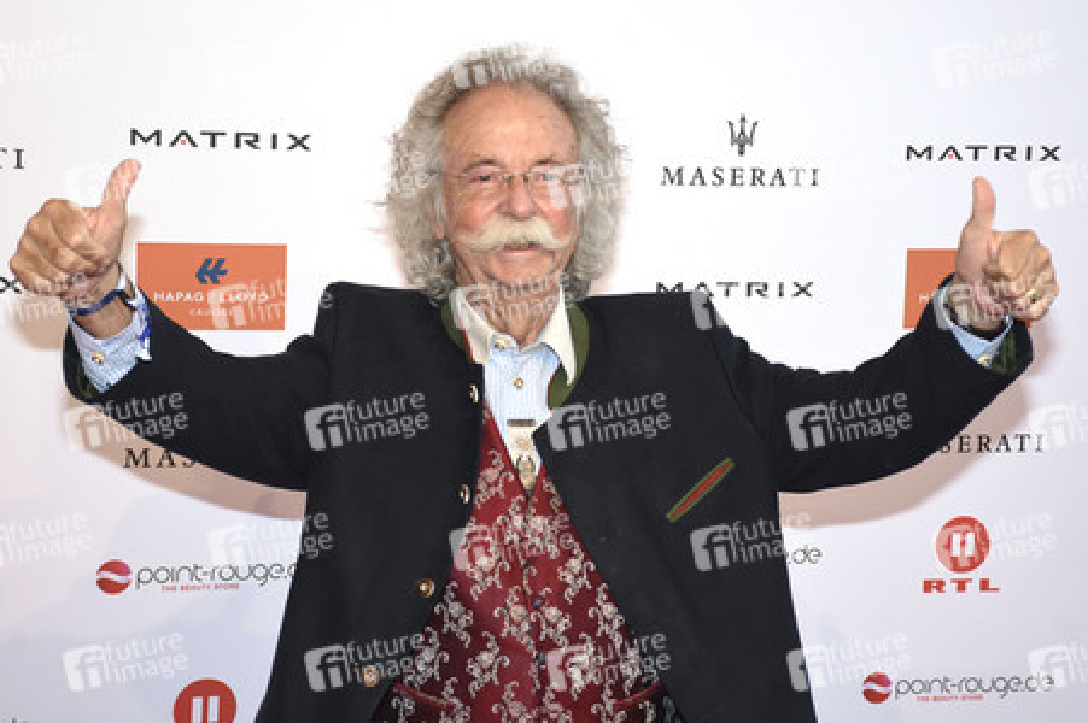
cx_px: 544
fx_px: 2537
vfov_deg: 16.2
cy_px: 362
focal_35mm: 84
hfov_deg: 24.2
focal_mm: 56
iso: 250
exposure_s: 1/160
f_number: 5.6
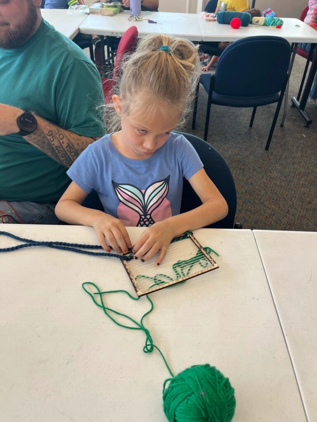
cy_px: 211
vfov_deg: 67.3
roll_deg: -1.9
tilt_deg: -39.6
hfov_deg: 53.1
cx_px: 158
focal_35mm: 26
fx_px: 317
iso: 64
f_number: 1.6
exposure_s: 1/122
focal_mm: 5.1
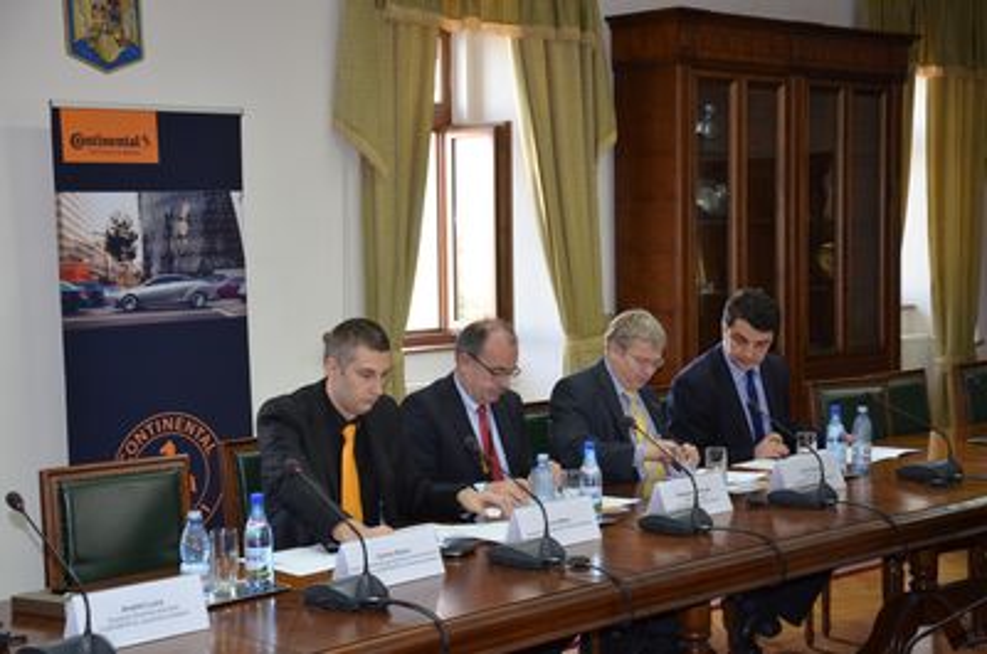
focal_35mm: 63
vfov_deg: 21.5
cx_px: 494
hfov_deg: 32.0
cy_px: 327
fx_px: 1724
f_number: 4.8
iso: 900
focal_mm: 42
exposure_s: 1/60
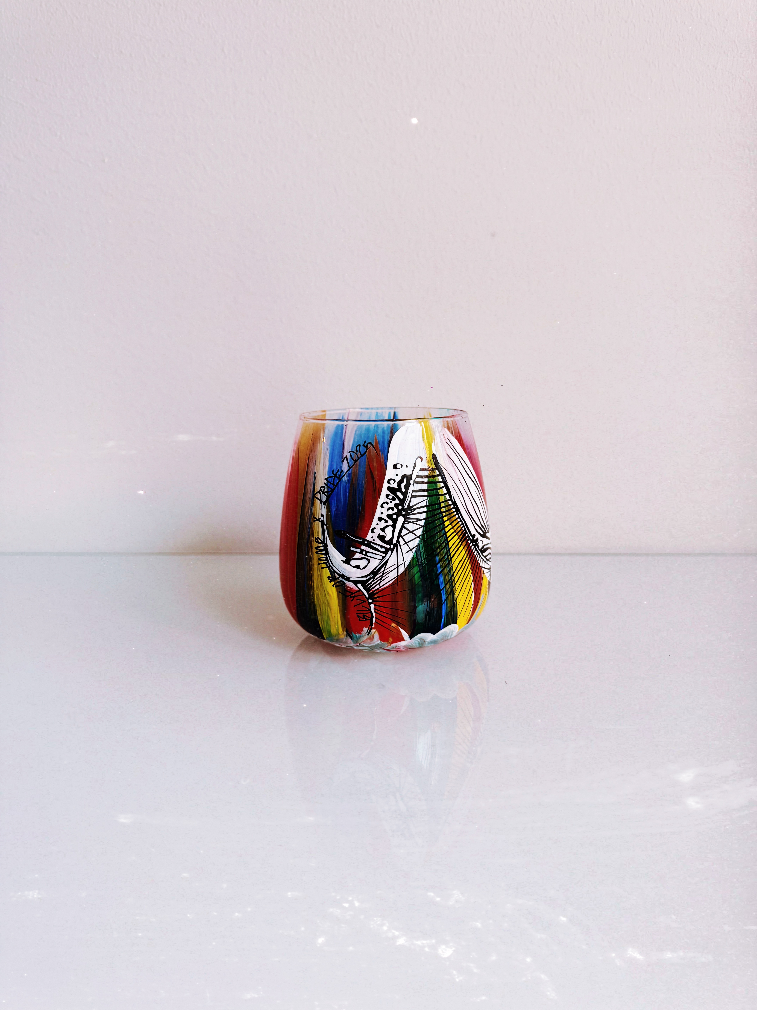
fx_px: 700
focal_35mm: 24
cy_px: 505
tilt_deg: -10.4
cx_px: 378
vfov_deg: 71.6
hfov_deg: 56.8
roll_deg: +0.8
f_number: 1.78
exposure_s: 1/100
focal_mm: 6.76
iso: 200
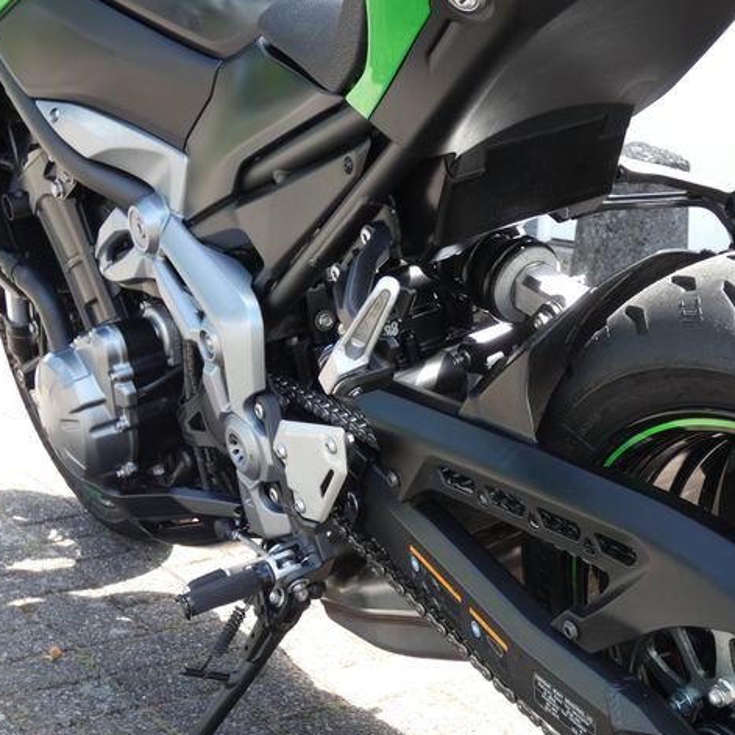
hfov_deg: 28.6
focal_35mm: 60
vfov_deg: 28.6
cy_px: 370
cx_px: 428
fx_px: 1441
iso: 80
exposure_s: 1/80
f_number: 3.9
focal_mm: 9
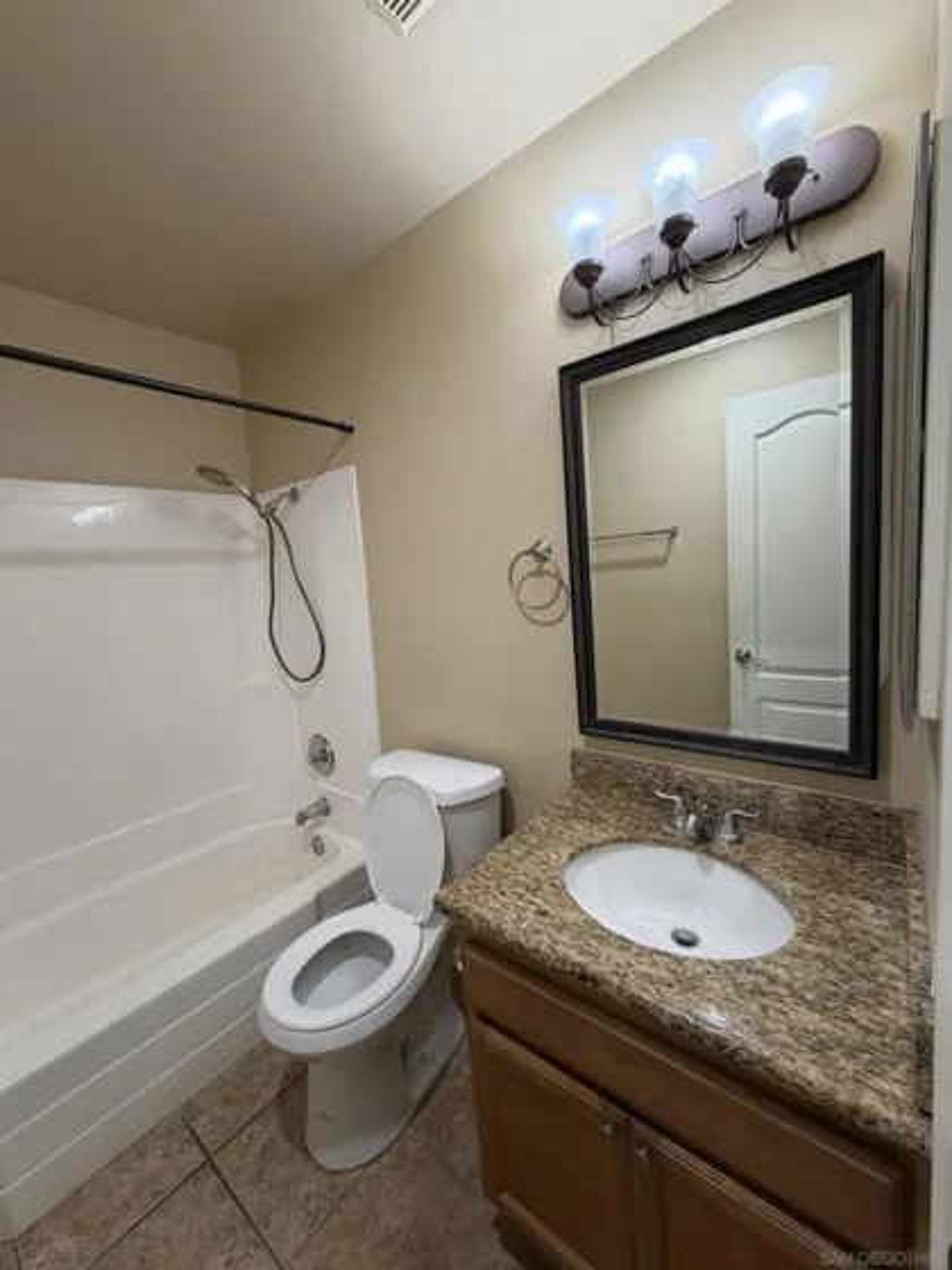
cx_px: 476
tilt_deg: -6.4
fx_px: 513
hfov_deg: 85.7
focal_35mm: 14
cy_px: 635
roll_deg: +4.1
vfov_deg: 102.1
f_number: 2.2
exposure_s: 1/120
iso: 125
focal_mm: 2.22
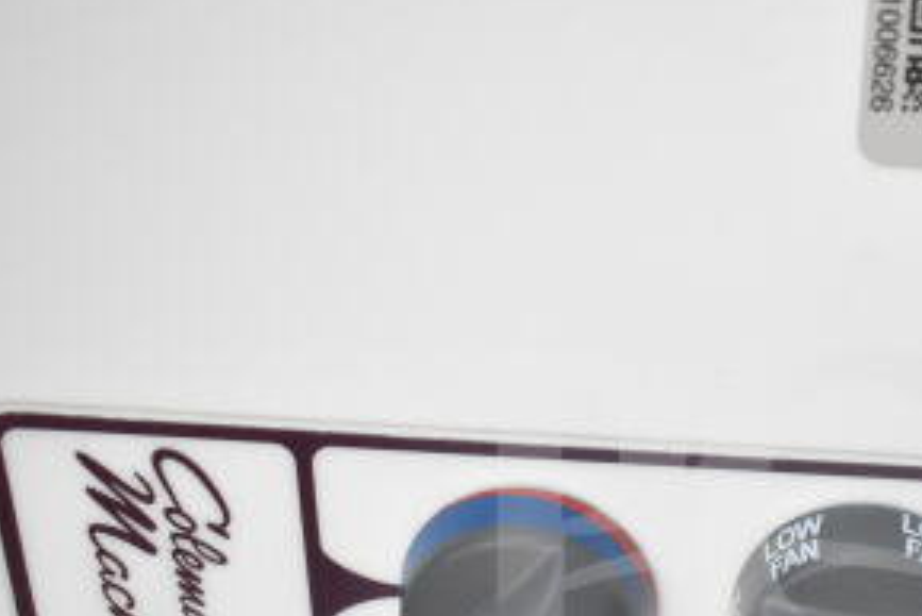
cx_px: 769
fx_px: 1947
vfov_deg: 17.6
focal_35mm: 76
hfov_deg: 26.0
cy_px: 605
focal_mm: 24
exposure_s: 1/60
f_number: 4
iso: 1600
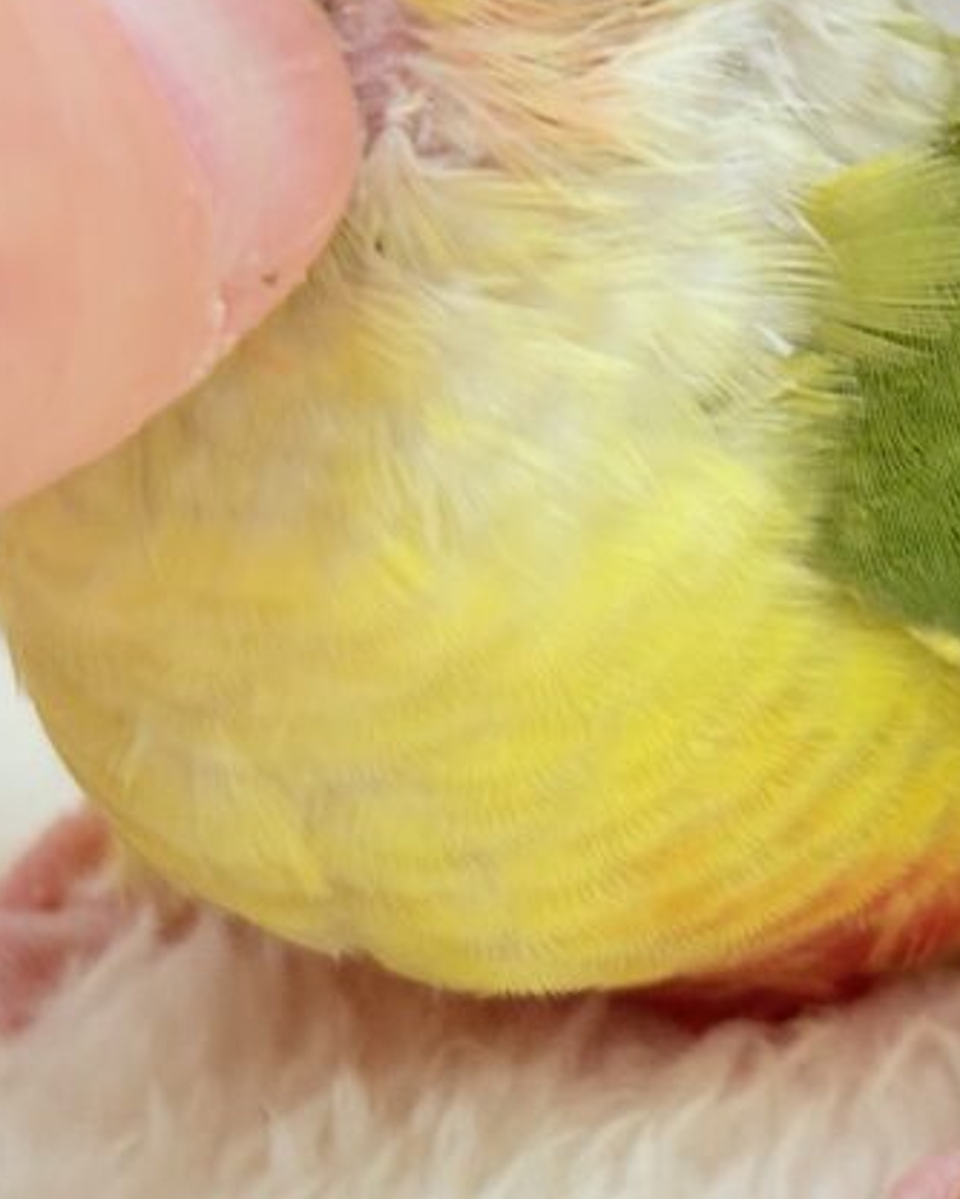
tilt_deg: -16.9
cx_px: 1155
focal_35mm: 146
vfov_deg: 13.1
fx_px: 5181
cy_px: 242
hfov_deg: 10.4
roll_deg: -0.7
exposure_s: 1/100
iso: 80
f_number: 1.6
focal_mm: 5.96
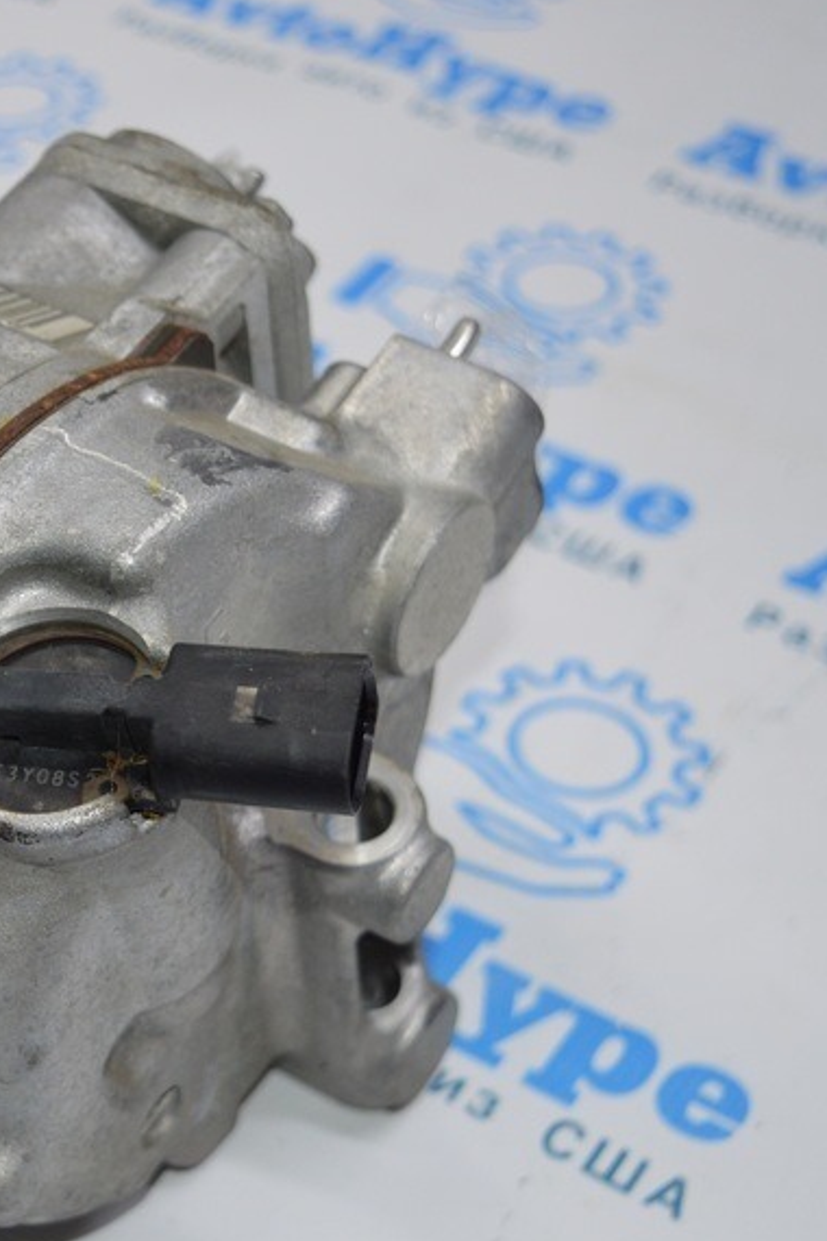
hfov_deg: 18.4
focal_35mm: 70
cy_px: 687
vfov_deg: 28.8
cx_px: -183
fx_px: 2412
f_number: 4
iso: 400
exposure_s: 1/100
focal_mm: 26
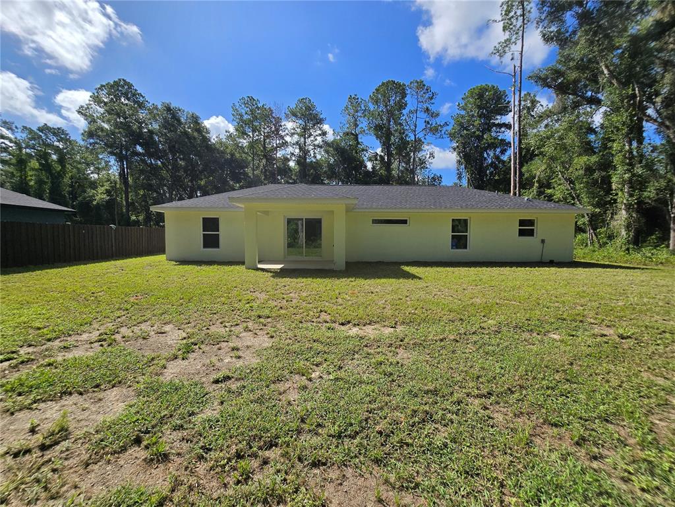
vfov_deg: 89.9
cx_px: 338
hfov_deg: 106.2
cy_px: 254
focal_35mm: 13
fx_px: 253
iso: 50
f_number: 2.2
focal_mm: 2.2
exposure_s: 1/3737
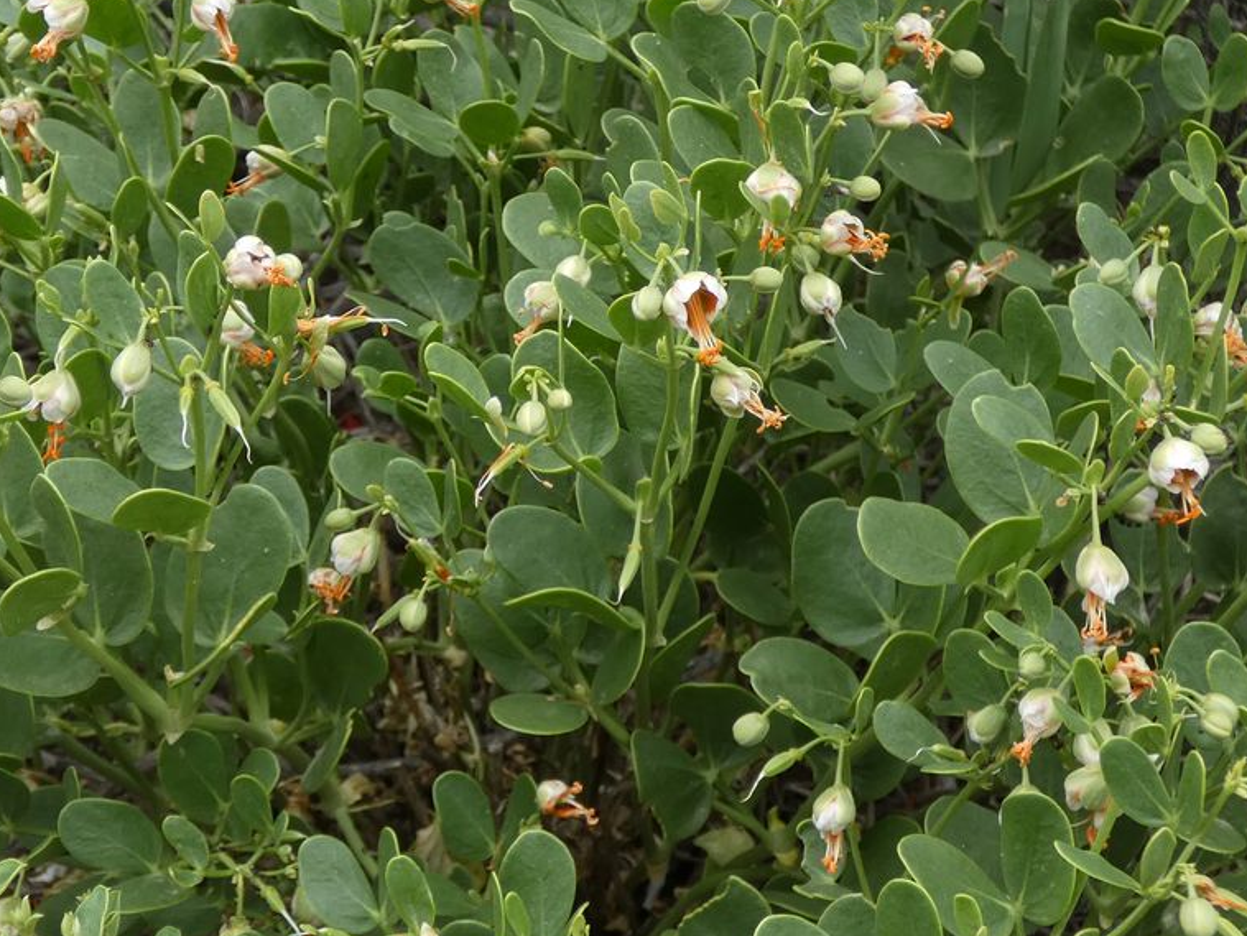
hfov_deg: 27.0
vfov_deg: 20.5
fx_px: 2595
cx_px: 489
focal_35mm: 72
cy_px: 447
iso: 80
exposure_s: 1/200
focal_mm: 7.1
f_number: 3.6
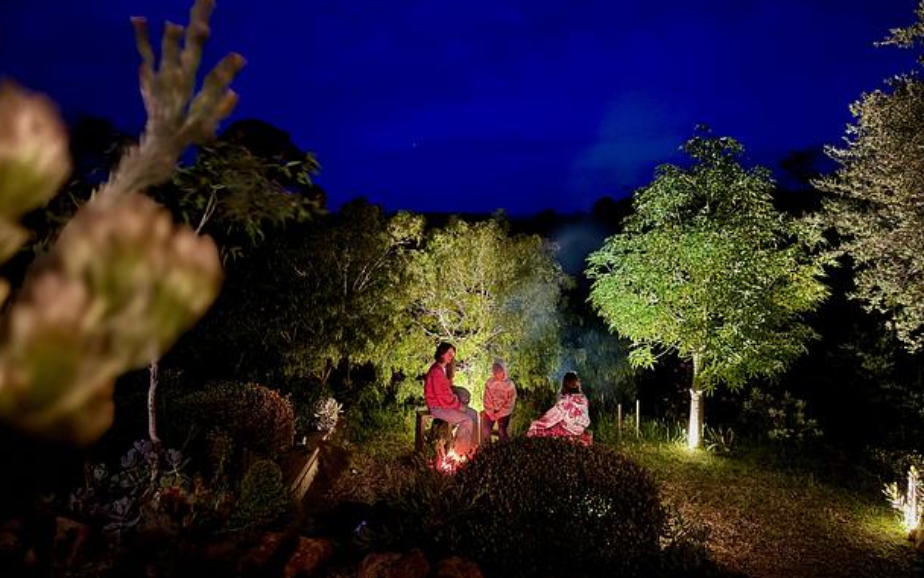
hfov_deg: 70.4
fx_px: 655
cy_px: 272
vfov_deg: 47.6
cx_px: 457
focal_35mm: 26
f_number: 1.78
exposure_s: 1/5
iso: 2000
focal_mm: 6.76
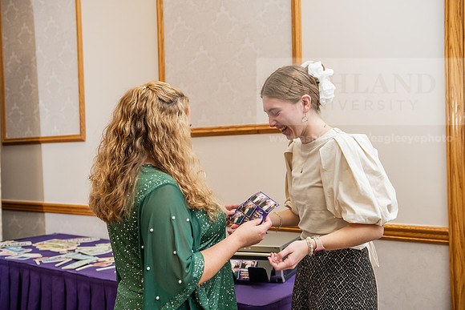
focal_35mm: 42
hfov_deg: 46.4
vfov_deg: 31.9
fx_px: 543
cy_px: 155
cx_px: 232
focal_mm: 42
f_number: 3.5
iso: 2500
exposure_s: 1/160
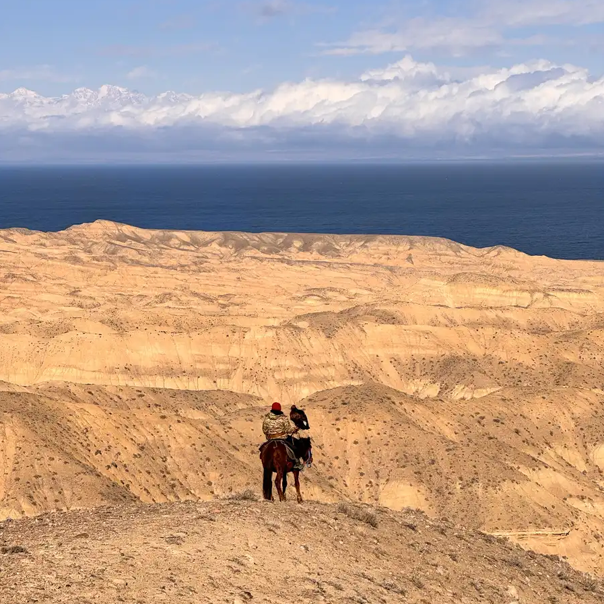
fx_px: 1796
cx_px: 302
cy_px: 349
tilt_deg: -6.4
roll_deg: +0.3
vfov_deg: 19.1
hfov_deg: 19.1
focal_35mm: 91
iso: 25
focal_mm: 9
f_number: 2.8
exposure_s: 1/1845
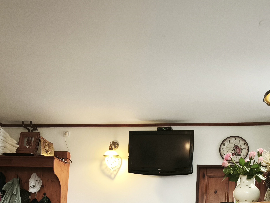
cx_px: 134
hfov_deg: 36.8
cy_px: 203
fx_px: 406
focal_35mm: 52
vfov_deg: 26.5
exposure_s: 1/400
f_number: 1.7
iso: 1600
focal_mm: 5.35
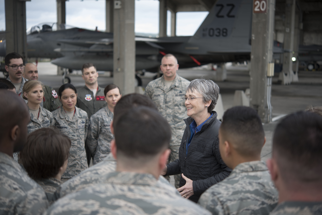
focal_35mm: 60
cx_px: 161
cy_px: 108
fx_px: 537
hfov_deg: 33.4
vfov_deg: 22.6
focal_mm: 60
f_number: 3.2
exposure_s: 1/160
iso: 50
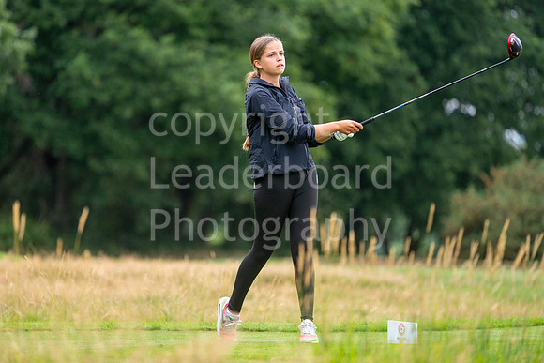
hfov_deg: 6.9
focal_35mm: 300
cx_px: 272
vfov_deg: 4.6
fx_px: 4534
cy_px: 182
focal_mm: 300
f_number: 4
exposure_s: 1/640
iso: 500
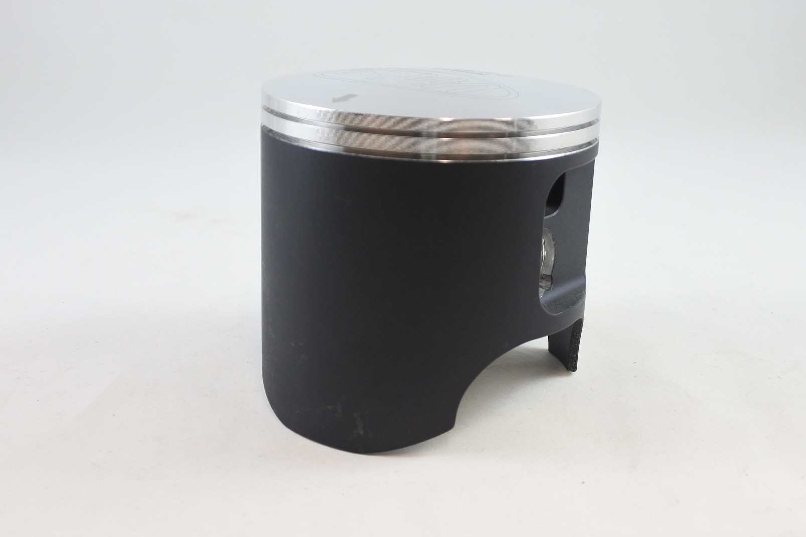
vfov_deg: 33.4
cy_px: 259
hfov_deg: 48.4
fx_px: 895
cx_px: 432
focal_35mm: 40
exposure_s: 1/125
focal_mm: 13.7
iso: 500
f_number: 4
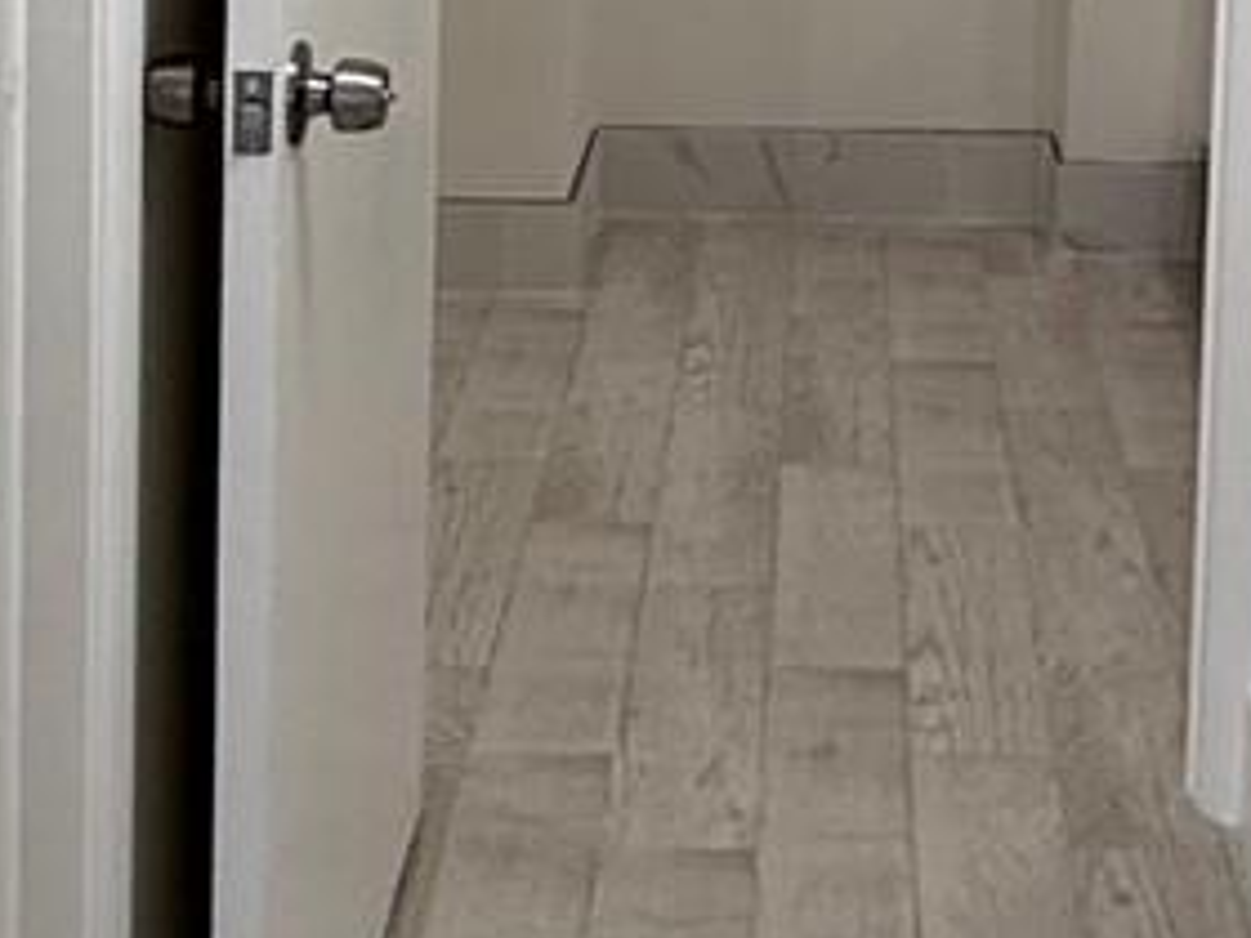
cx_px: 1032
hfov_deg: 24.0
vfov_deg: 16.9
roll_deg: -1.7
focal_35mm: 80
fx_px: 2891
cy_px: -406
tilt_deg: -4.9
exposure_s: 1/120
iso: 80
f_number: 2.2
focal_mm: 2.22
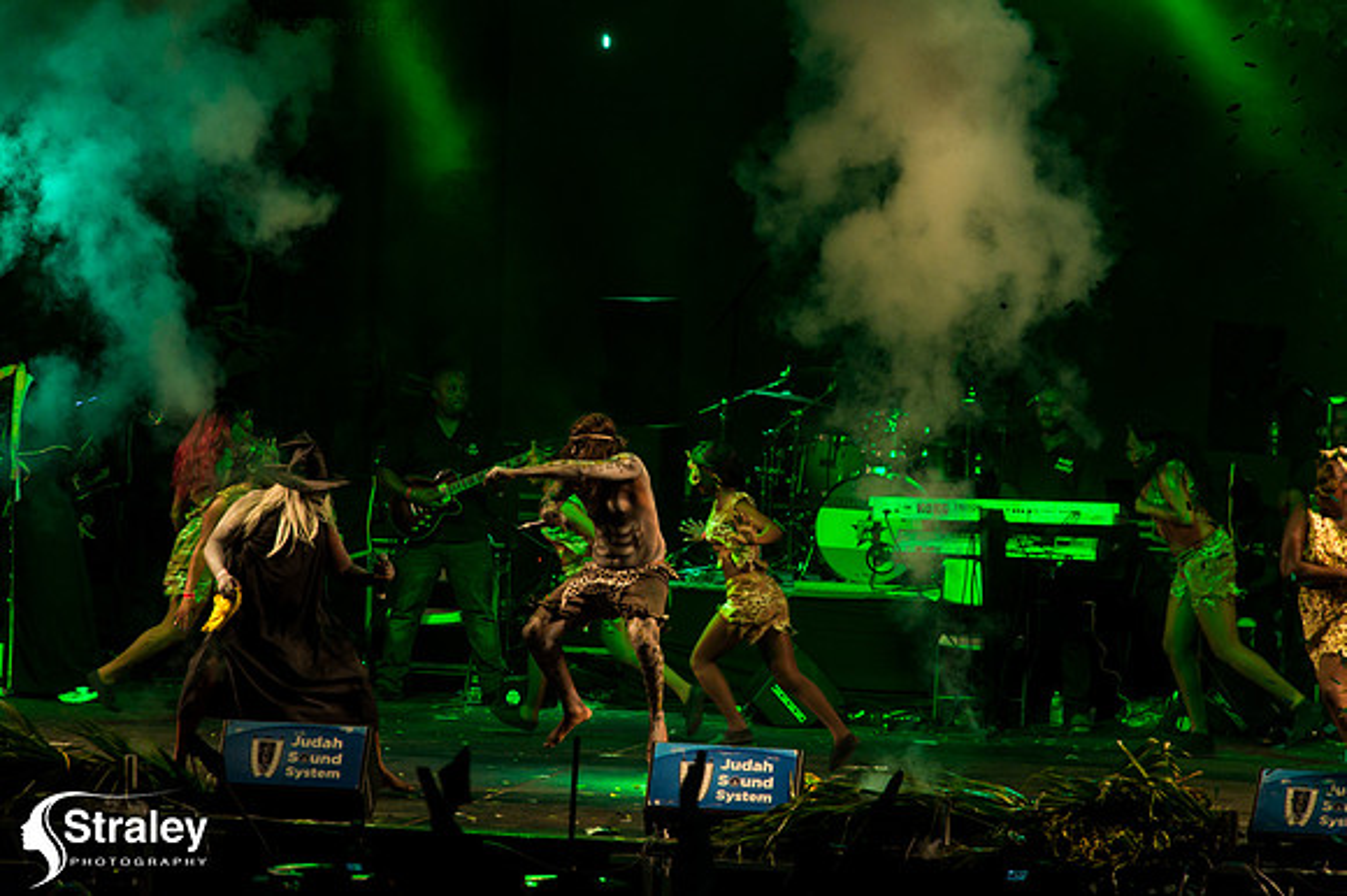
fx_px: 11592
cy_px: 448
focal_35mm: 310
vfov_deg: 4.4
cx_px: 674
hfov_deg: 6.7
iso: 3200
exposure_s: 1/200
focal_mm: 310
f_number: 5.6
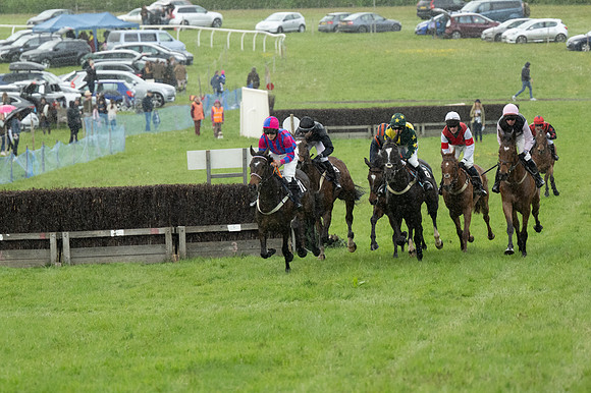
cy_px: 196
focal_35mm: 262
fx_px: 4299
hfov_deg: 7.9
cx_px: 296
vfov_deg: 5.2
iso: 2000
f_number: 4
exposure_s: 1/1000
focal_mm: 175
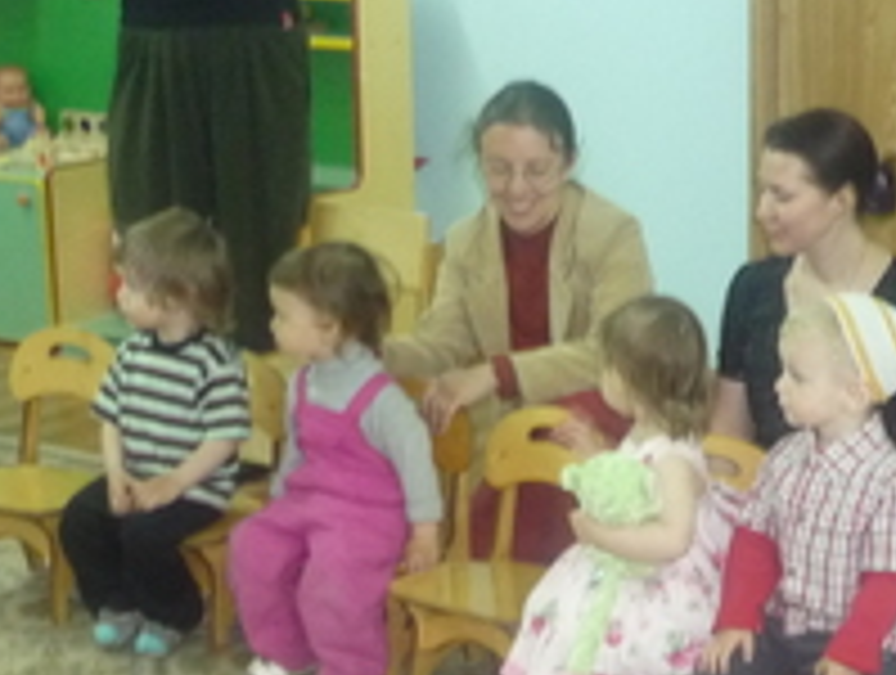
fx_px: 2360
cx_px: 743
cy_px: 407
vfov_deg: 16.3
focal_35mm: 91
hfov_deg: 21.2
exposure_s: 1/30
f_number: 2.8
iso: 400
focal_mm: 5.5
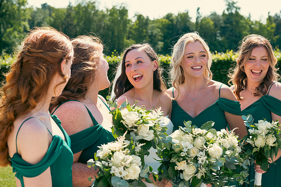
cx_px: 140
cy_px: 94
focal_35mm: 70
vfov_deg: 19.5
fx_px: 546
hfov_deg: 28.8
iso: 125
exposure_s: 1/200
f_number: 6.3
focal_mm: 70
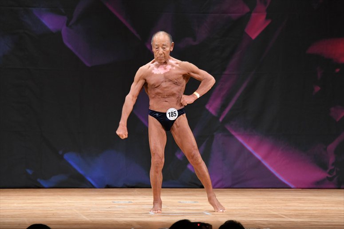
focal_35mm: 285
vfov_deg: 4.8
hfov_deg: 7.2
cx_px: 172
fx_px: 2722
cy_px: 114
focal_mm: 190
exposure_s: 1/400
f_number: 5.6
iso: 3200
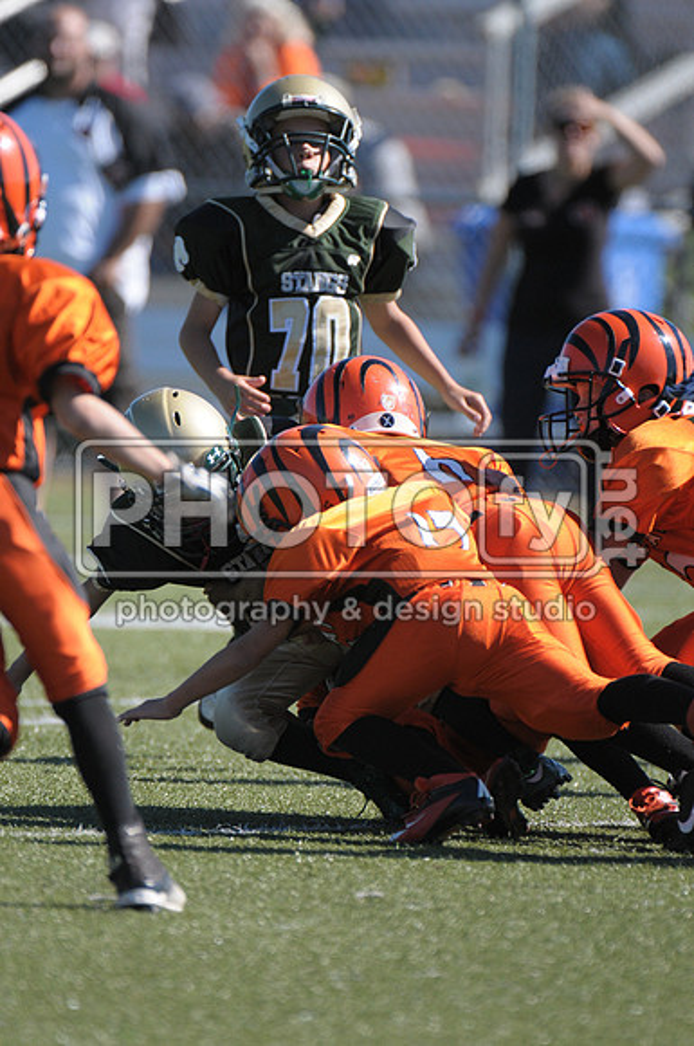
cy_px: 523
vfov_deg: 3.4
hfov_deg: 2.3
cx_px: 347
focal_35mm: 600
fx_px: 17401
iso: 640
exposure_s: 1/3200
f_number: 4
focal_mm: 400
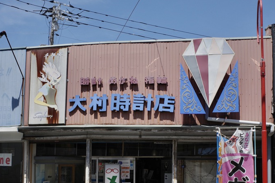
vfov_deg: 29.2
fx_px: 344
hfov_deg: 43.6
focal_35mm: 45
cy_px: 145
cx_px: 138
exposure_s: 1/500
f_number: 5.6
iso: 100
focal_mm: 18.3
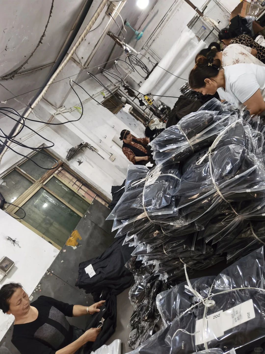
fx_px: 245
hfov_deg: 56.8
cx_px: 132
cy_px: 177
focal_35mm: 24
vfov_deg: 71.6
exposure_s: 1/50
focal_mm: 5.34
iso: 80
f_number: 1.6
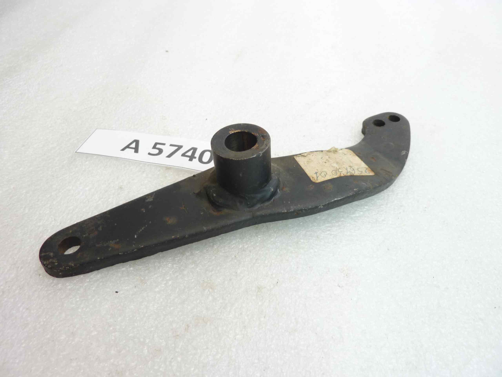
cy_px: 188
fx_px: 363
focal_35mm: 25
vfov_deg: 54.9
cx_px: 251
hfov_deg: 69.4
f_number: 3.3
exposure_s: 1/15
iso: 80
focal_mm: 4.1
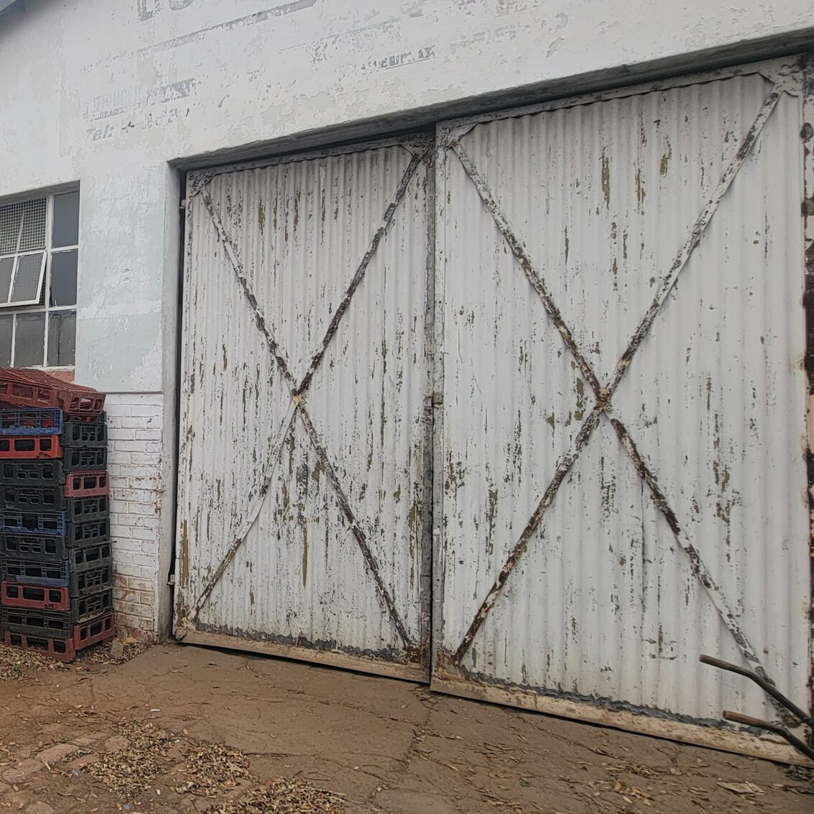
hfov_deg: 50.2
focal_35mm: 26
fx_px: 692
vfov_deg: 60.9
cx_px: 11
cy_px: 399
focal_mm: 2.2
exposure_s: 1/717
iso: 50
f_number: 2.2
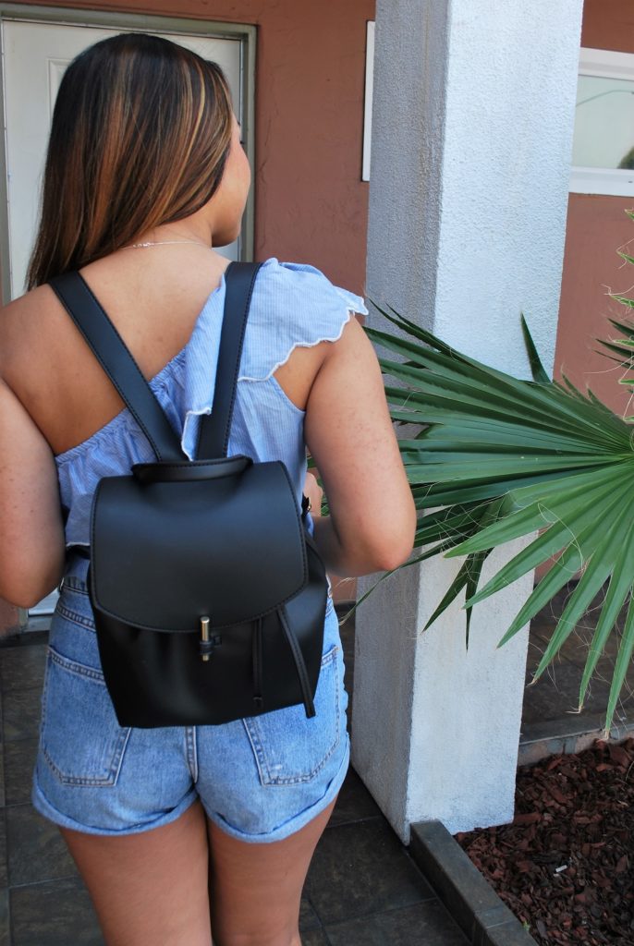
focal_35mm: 33
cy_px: 473
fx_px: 869
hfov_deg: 40.1
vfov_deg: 57.2
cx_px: 317
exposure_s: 1/125
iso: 140
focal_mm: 22
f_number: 5.6
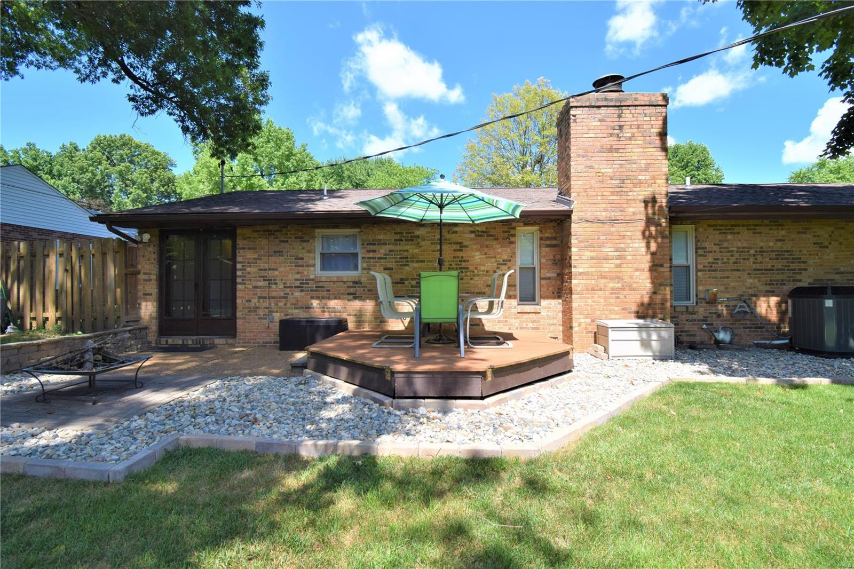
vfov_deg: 77.3
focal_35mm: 15
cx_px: 427
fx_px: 356
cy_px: 284
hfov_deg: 100.4
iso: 200
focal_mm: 10
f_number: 8
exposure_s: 1/250
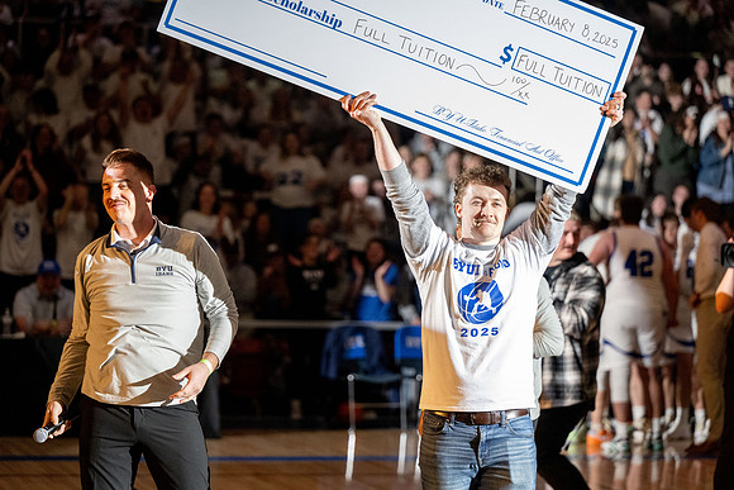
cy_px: 245
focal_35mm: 110
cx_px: 367
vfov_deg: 12.5
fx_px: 2243
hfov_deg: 18.6
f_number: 2.8
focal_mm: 110
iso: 4000
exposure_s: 1/2500
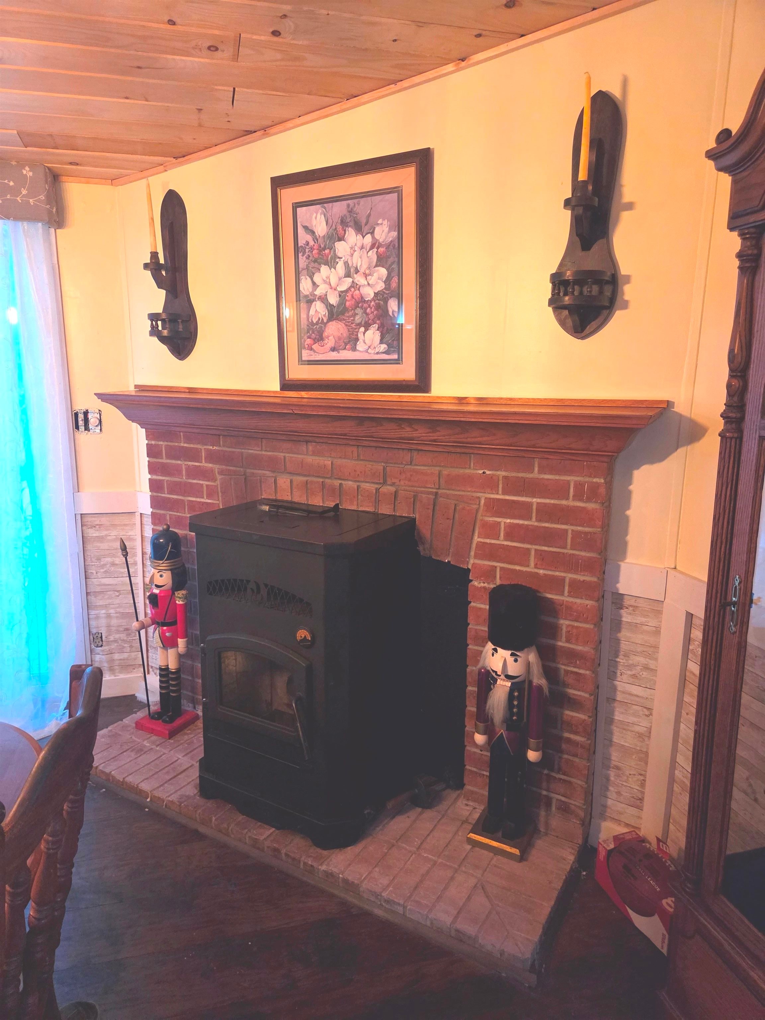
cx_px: 382
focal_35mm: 23
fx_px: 678
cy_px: 510
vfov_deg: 73.9
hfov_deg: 58.9
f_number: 1.8
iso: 1600
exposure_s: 1/120
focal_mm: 5.4
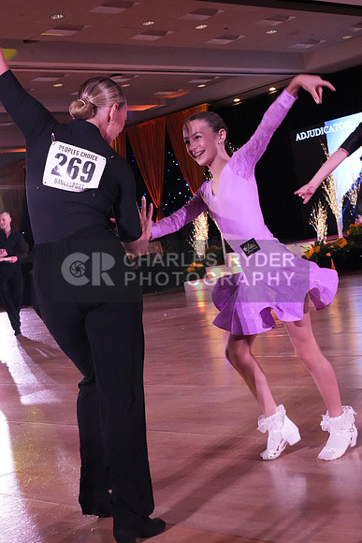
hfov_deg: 24.6
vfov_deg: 36.2
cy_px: 272
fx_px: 829
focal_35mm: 55
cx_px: 181
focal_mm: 37
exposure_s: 1/400
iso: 8000
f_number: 7.1
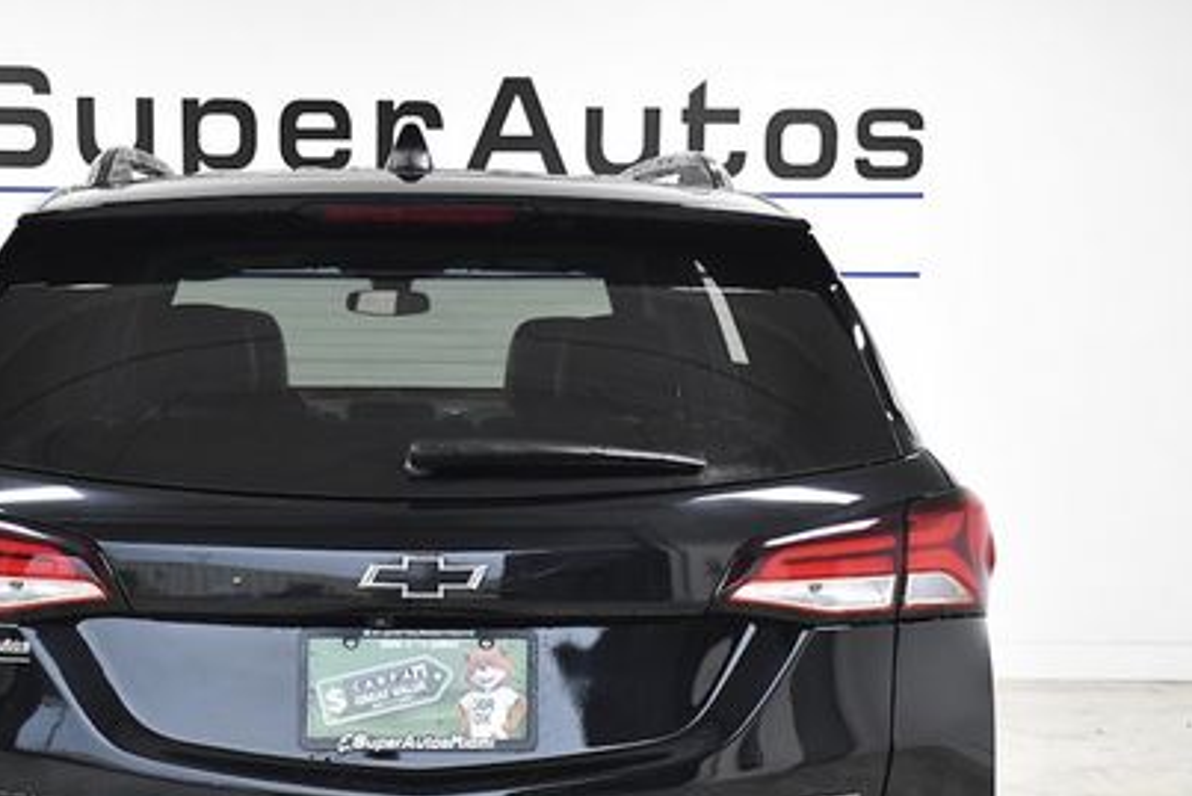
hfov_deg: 32.2
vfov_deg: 21.7
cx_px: 420
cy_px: 626
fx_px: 2054
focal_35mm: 62
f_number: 4.5
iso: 2500
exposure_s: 1/320
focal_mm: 26
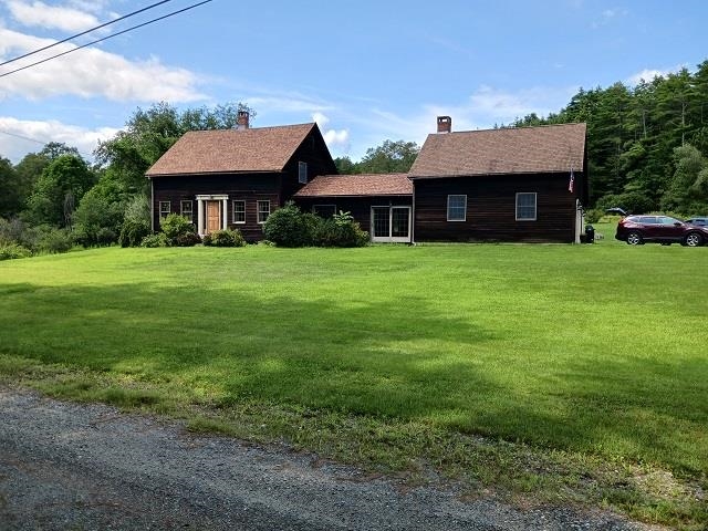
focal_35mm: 27
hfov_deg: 65.3
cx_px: 354
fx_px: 552
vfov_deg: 51.4
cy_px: 266
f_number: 1.8
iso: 20
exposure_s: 1/216
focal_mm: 4
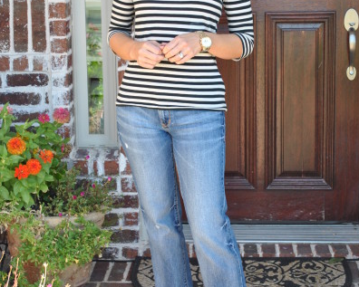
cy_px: 113
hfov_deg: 22.5
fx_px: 903
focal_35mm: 85
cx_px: 180
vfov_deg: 18.1
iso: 200
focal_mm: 40
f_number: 5.6
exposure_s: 1/125
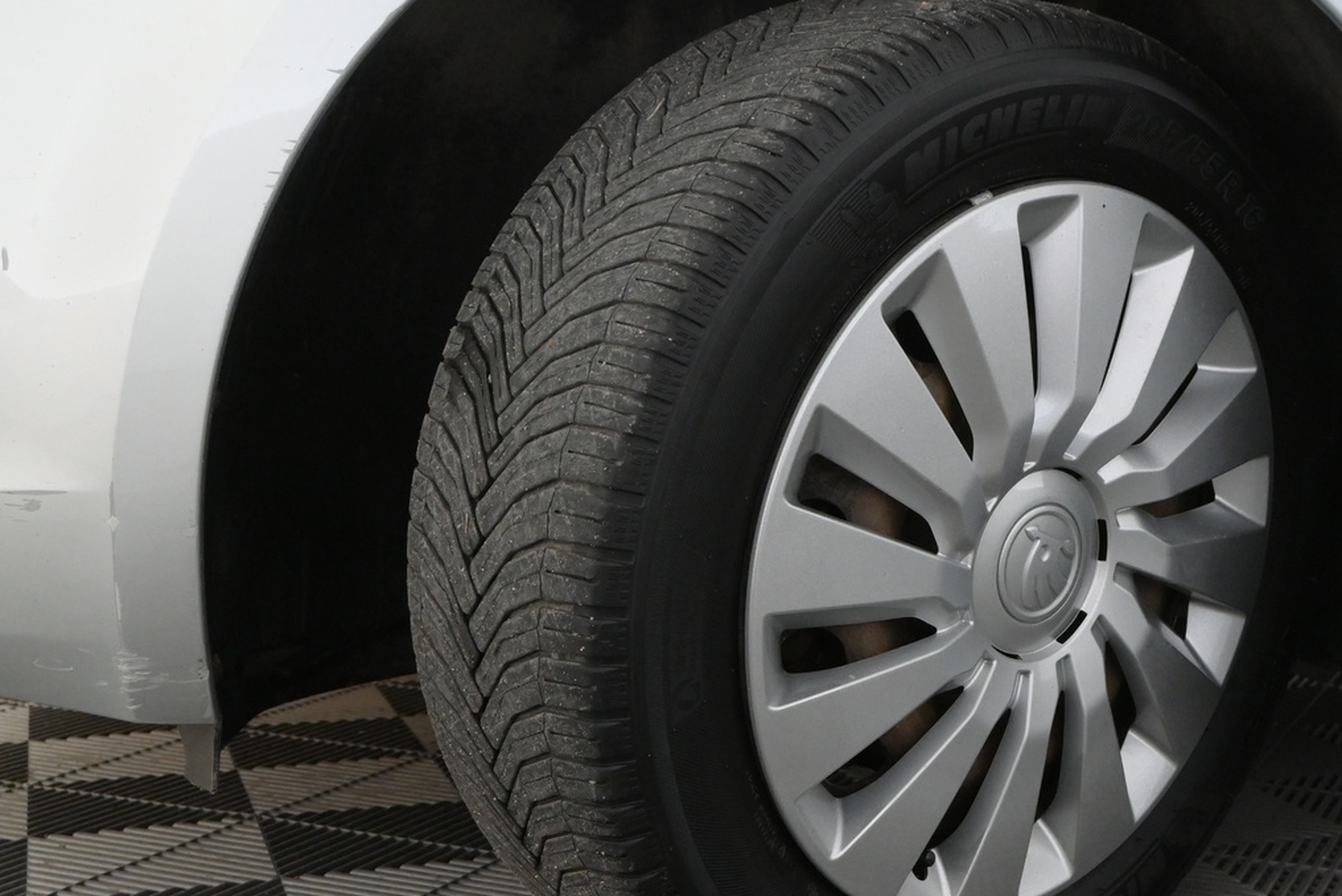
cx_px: 970
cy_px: 521
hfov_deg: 37.8
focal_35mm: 51
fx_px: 1916
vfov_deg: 26.3
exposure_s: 1/100
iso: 2500
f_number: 5
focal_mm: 21.5
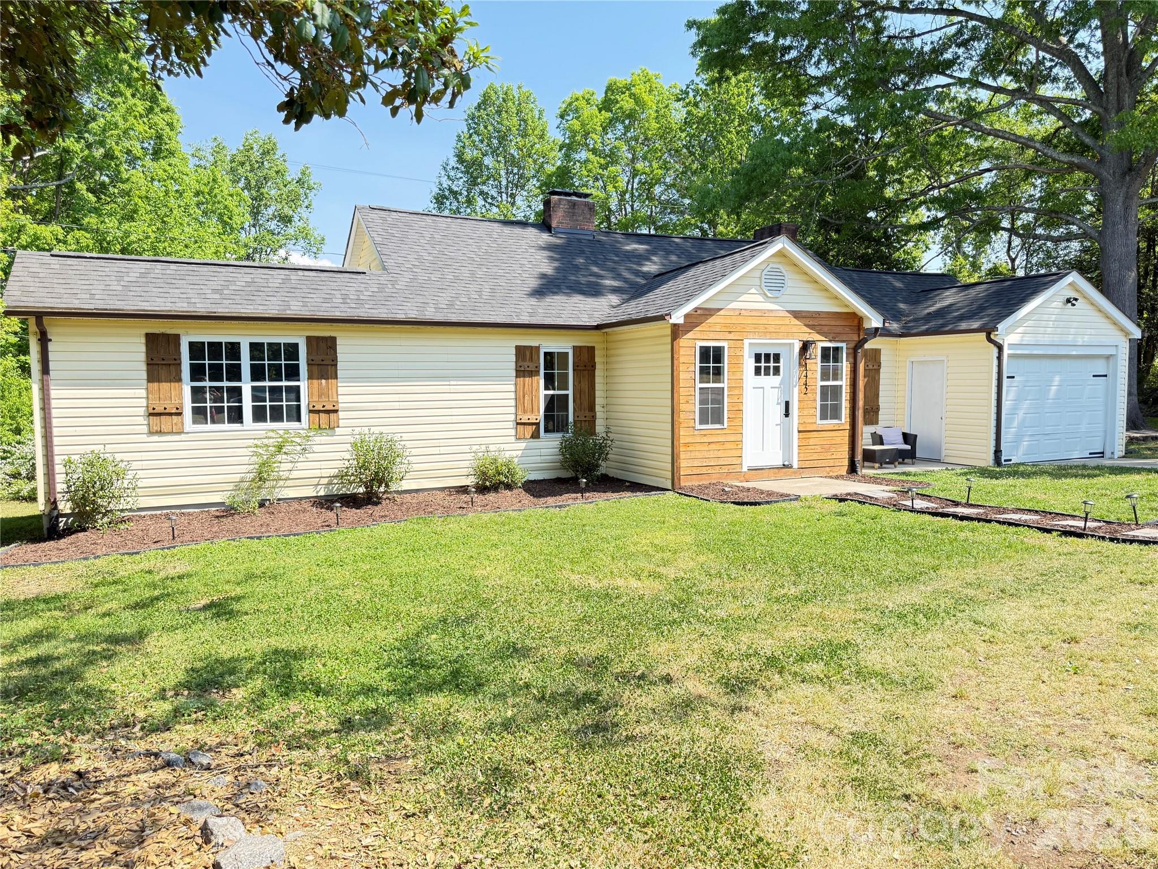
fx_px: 803
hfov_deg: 71.6
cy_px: 434
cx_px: 579
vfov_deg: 56.8
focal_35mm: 24
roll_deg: +0.2
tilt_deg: -4.0
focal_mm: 6.76
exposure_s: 1/931
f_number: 1.78
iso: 100
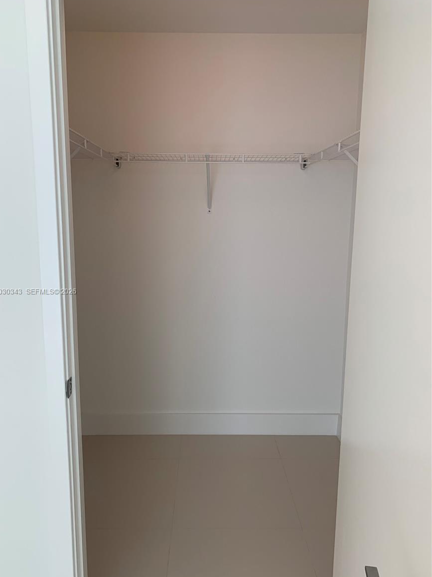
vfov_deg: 65.3
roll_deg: -1.0
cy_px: 292
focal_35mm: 27
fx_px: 449
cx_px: 208
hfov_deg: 51.3
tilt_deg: -10.8
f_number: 1.8
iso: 64
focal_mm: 4.25
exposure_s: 1/120
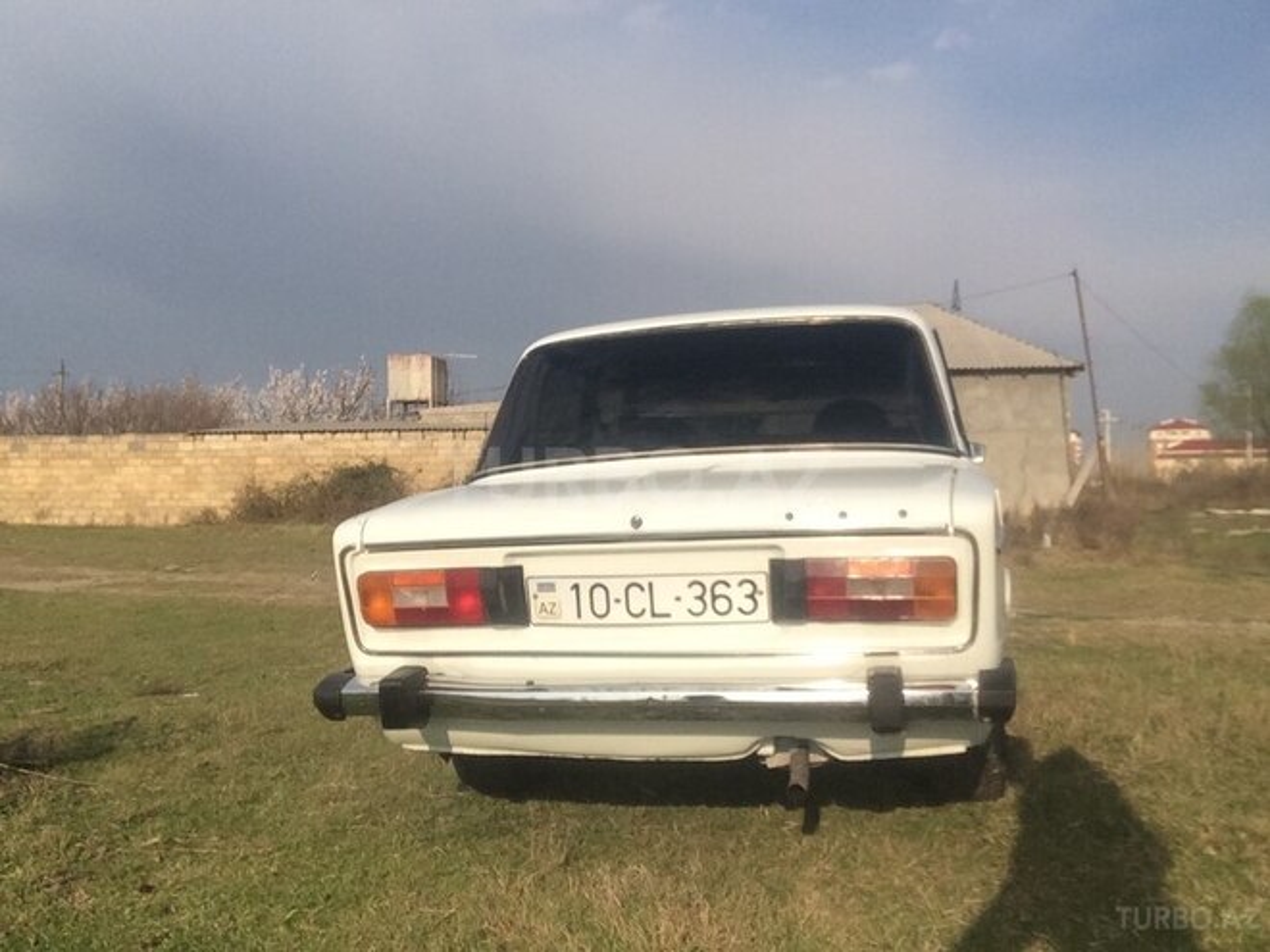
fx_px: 1137
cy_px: 476
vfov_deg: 45.4
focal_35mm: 31
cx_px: 635
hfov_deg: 58.4
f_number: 2.4
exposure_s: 1/1887
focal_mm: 2.15
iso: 50
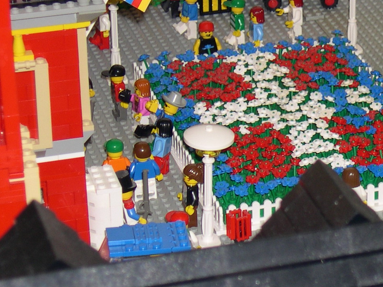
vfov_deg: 9.4
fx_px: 1749
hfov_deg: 12.4
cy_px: 173
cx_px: 373
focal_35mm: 158
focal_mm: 14.2
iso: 100
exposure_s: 1/60
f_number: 3.7
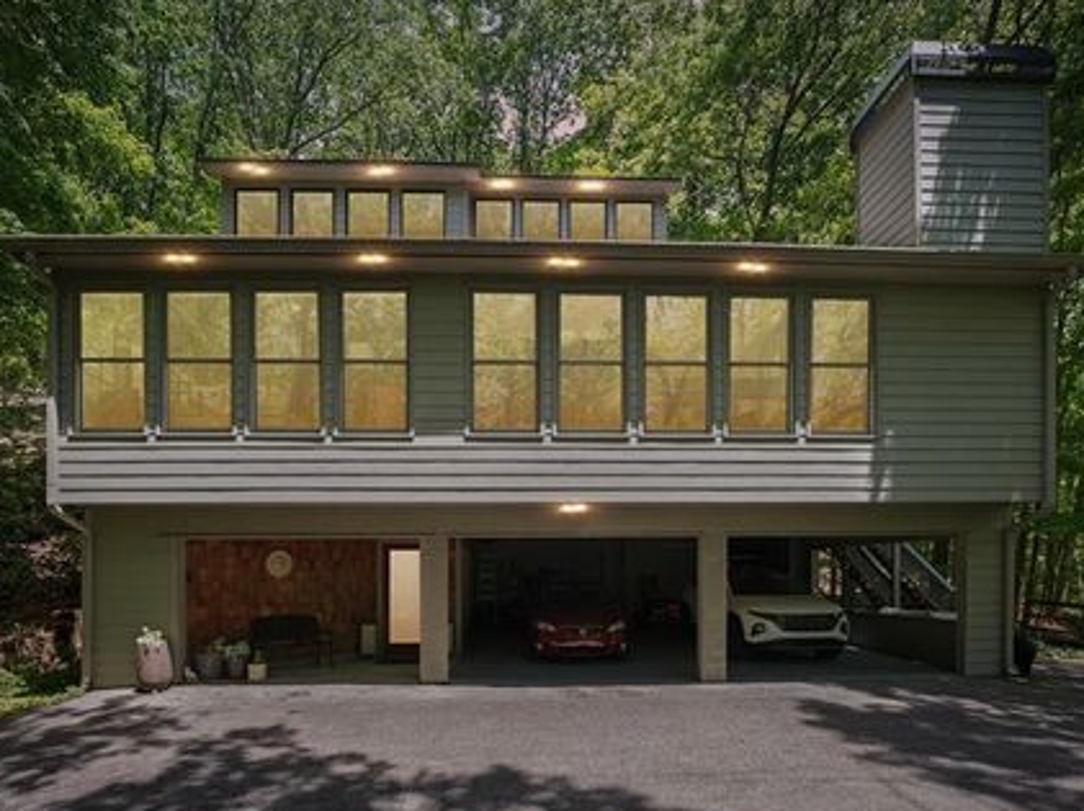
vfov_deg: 78.0
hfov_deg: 94.5
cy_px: 413
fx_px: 501
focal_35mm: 16
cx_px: 523
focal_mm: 14
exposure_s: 1/160
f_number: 8
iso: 320
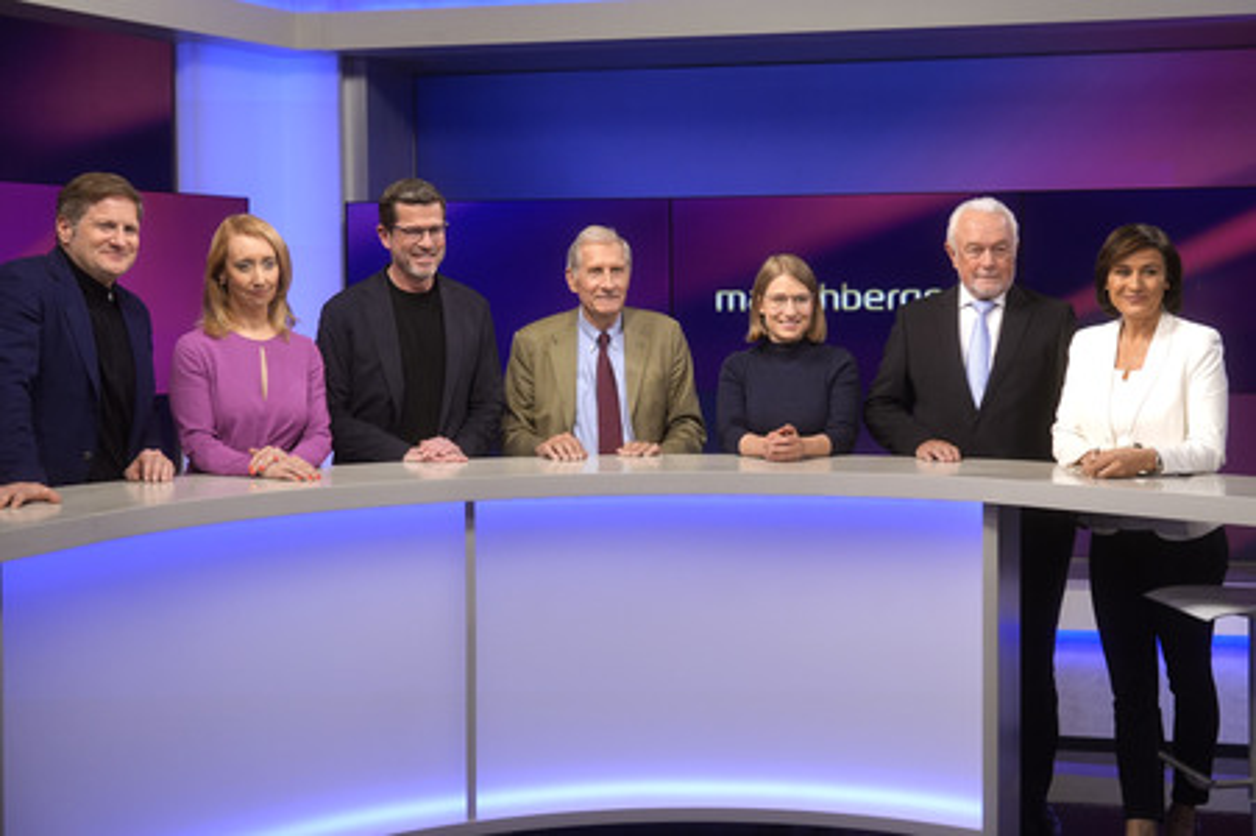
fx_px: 1569
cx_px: 628
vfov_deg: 29.8
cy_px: 418
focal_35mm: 45
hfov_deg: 43.6
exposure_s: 1/320
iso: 640
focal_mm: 30
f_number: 2.2
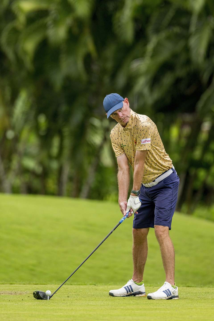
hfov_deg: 3.4
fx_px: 3566
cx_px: 107
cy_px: 160
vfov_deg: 5.2
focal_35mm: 400
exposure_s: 1/4000
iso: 1800
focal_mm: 400
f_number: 3.5
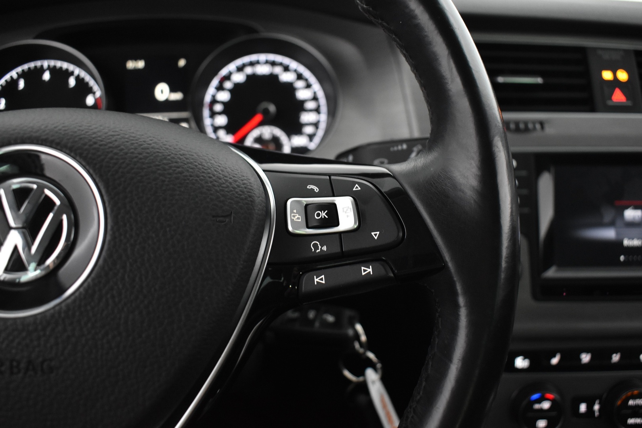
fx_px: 562
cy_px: 214
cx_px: 321
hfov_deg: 59.5
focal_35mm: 32
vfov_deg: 41.7
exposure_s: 1/30
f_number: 3.8
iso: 2200
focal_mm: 21
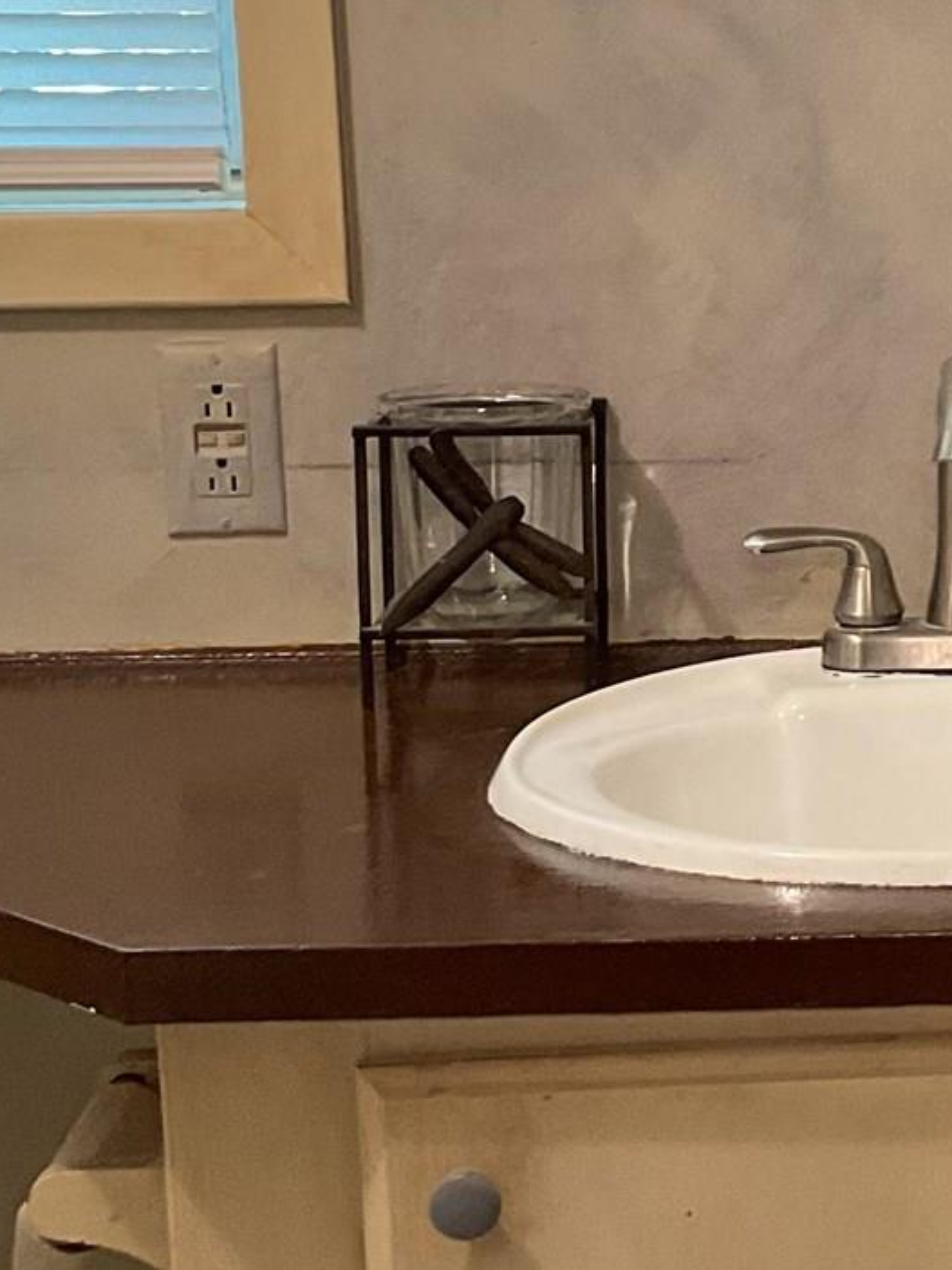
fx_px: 3485
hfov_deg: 15.3
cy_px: 520
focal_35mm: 95
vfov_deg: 20.6
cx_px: 963
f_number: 1.8
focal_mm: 3
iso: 125
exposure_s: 1/60
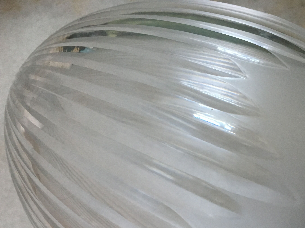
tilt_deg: -82.5
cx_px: 205
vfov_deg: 33.0
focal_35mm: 43
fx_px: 379
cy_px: 167
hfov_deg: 43.2
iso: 200
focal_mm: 4.15
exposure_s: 1/33
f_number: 2.2
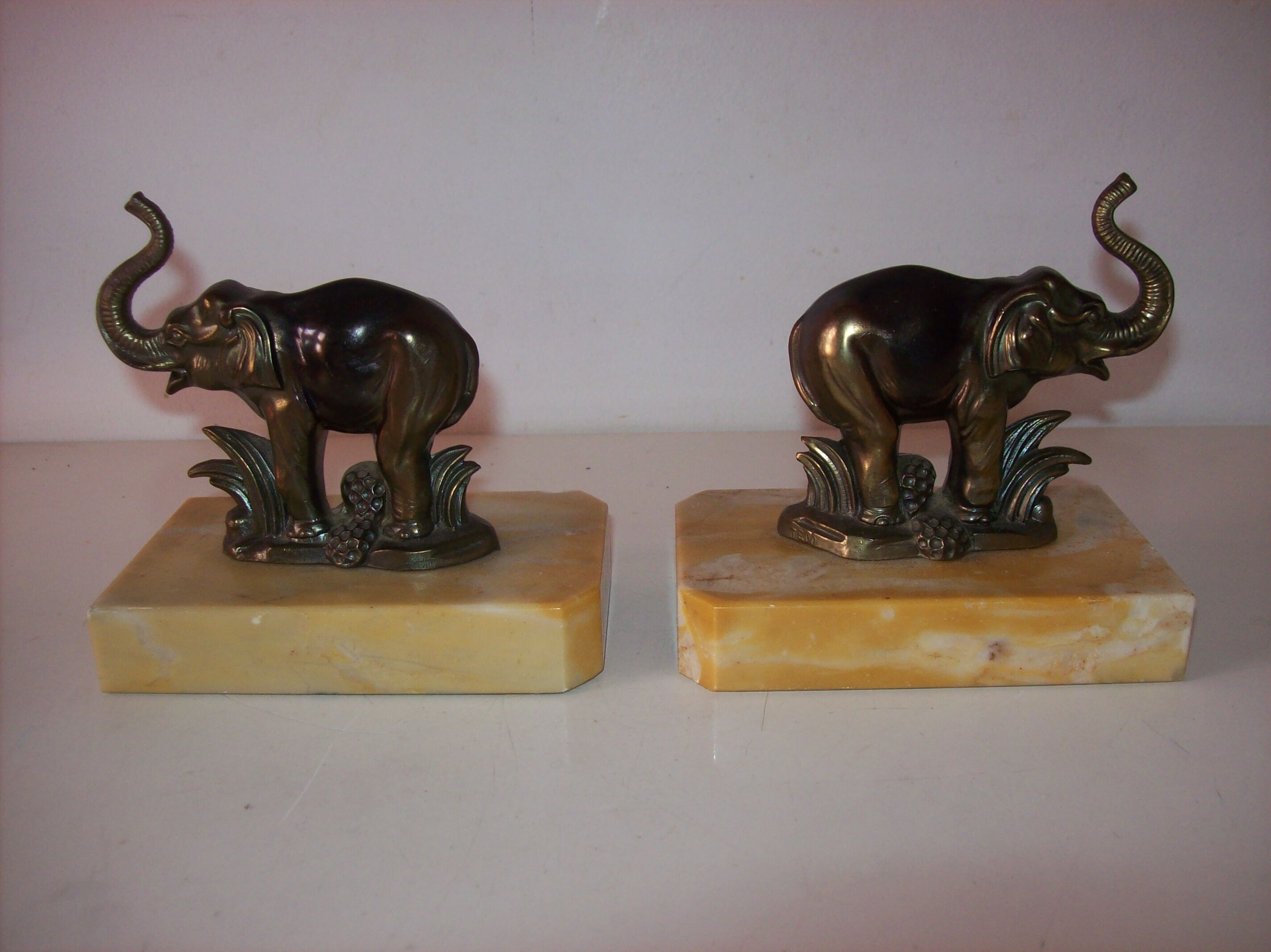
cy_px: 476
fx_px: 1321
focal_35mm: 36
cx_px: 636
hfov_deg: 51.4
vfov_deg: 39.6
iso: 80
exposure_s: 1/64
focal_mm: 6
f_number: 2.7
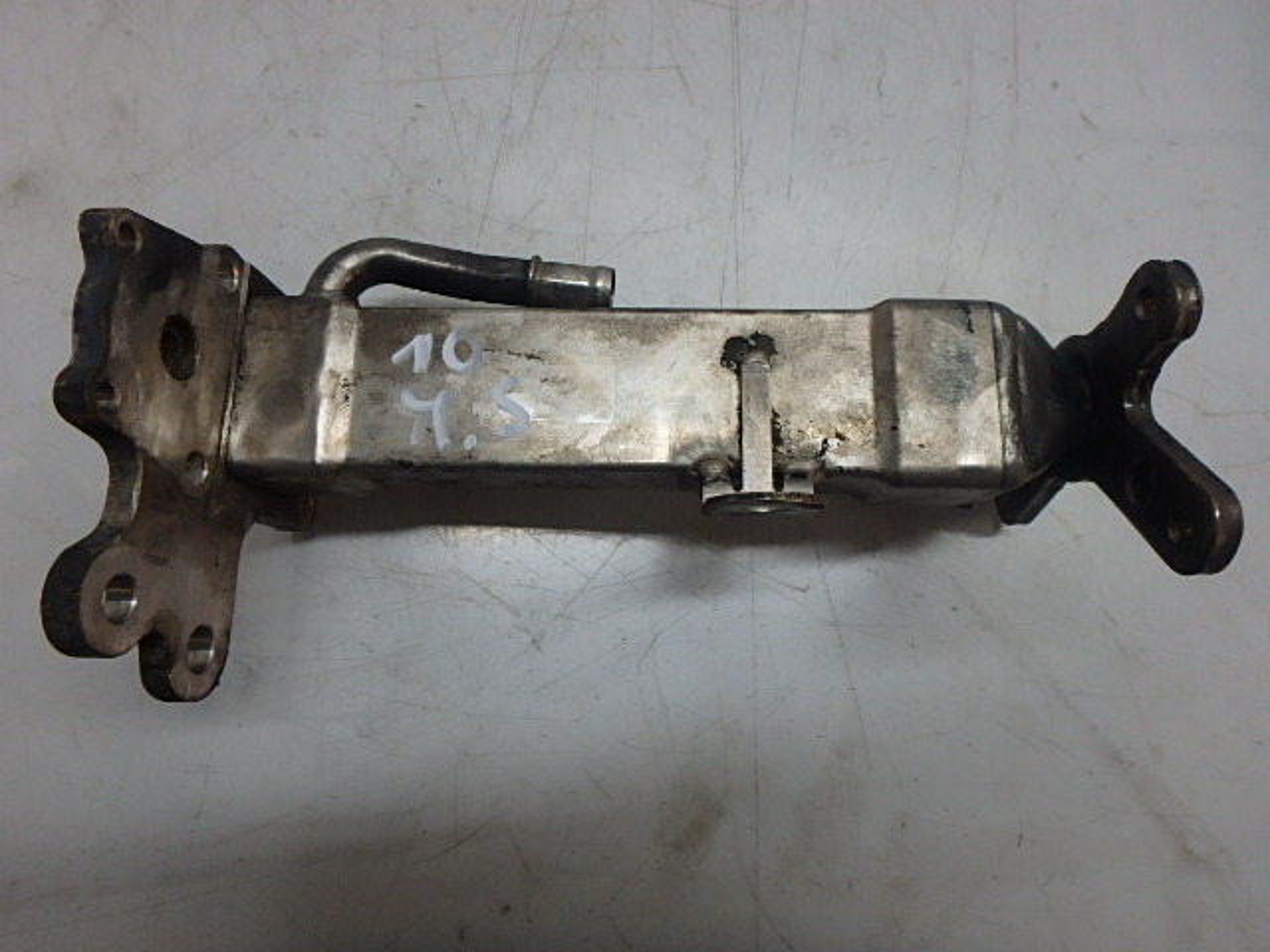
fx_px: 770
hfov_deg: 79.0
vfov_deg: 63.4
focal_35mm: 21
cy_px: 476
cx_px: 635
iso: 200
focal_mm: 3.7
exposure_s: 1/60
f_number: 3.5
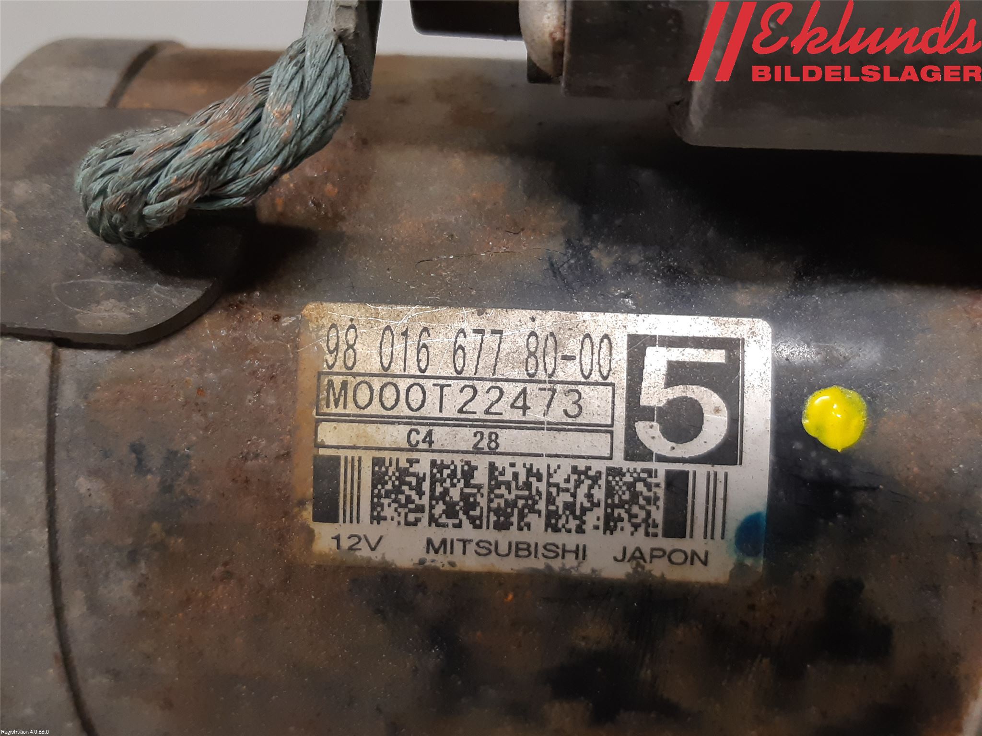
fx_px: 738
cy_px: 368
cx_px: 491
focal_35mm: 26
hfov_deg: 67.3
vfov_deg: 53.1
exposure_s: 1/50
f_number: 1.7
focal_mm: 3.93
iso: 160
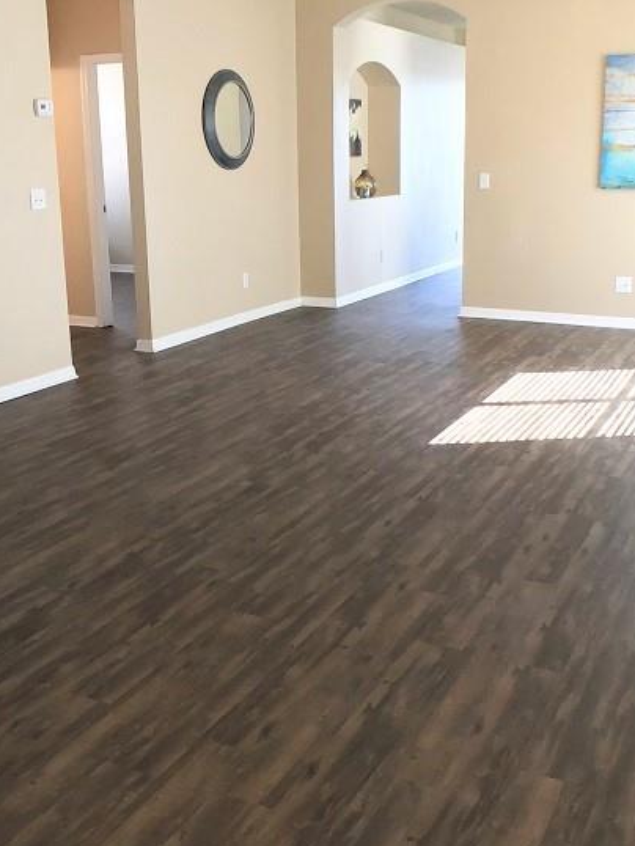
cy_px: 426
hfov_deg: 24.8
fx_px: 1442
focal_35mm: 59
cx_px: 344
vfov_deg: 32.7
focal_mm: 3.3
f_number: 2.4
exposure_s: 1/30
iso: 50
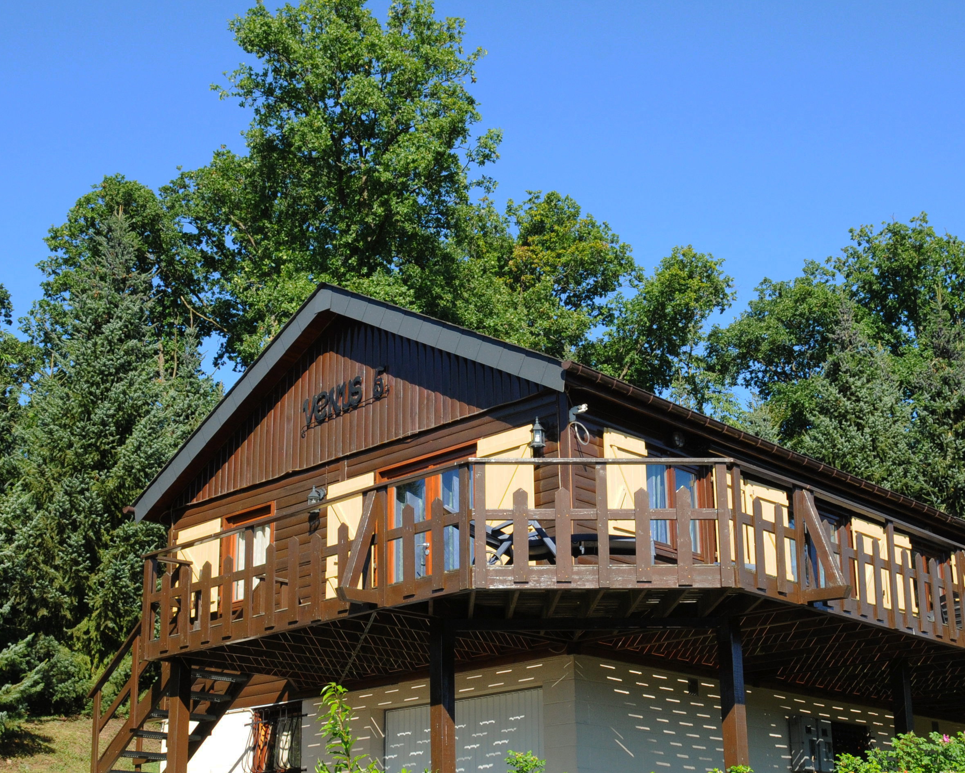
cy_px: 460
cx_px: 516
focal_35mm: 51
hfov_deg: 36.6
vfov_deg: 29.6
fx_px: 1457
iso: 400
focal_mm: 20
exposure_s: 1/320
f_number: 9
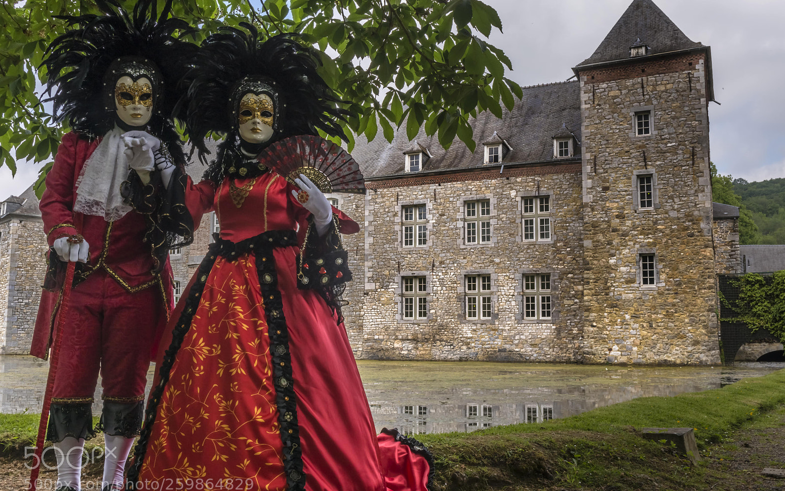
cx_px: 391
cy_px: 257
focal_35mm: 30
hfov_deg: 62.9
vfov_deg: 41.8
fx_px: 642
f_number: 13
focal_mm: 29
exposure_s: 1/125
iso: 250
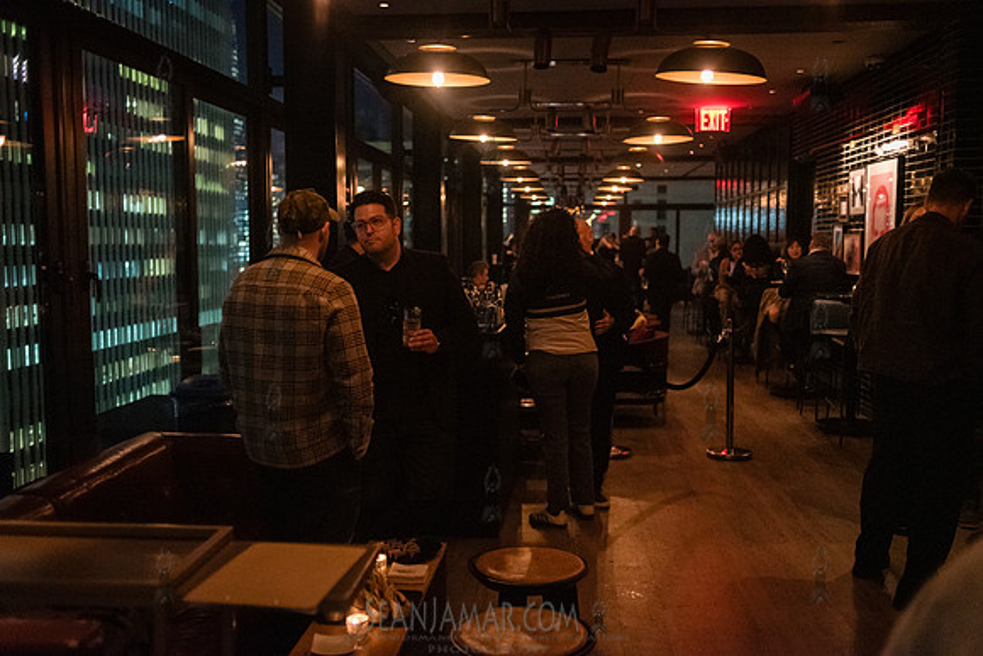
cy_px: 328
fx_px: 958
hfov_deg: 54.3
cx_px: 492
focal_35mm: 35
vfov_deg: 37.8
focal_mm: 35
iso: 10000
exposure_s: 1/125
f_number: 2.5
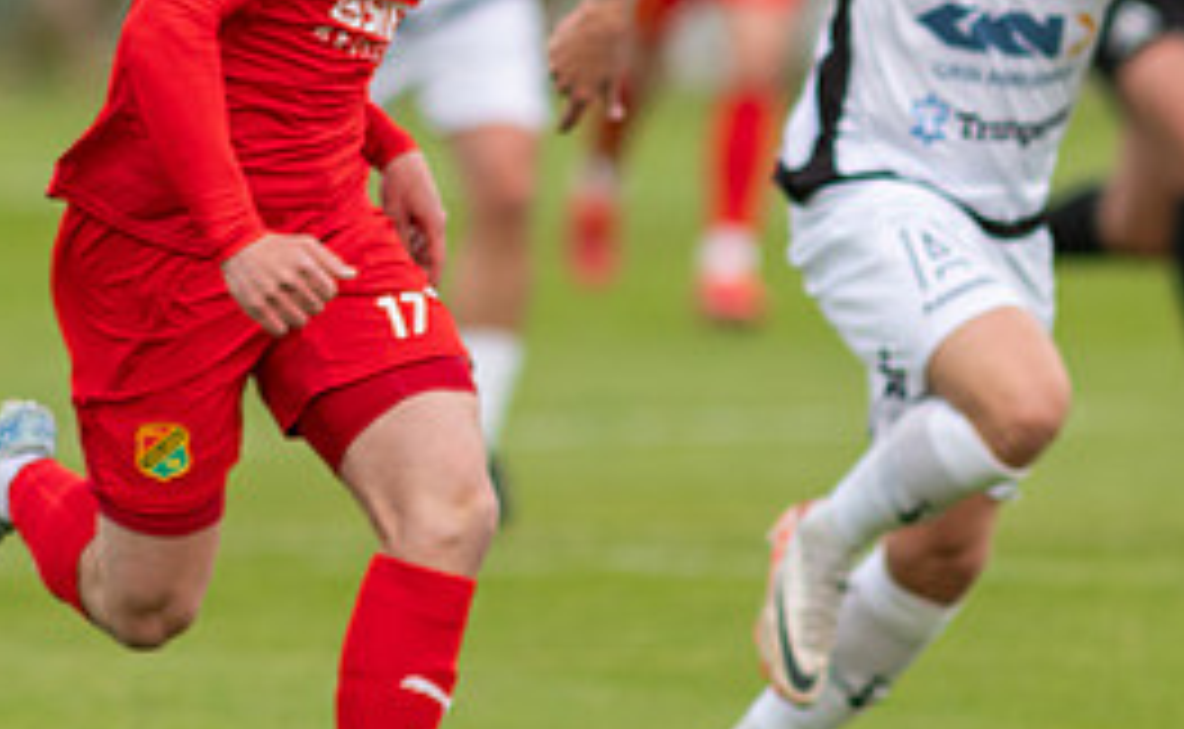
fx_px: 37954
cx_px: 239
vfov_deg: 1.1
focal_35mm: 1181
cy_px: 198
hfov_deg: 1.8
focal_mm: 300
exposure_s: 1/1600
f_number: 3.2
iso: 450
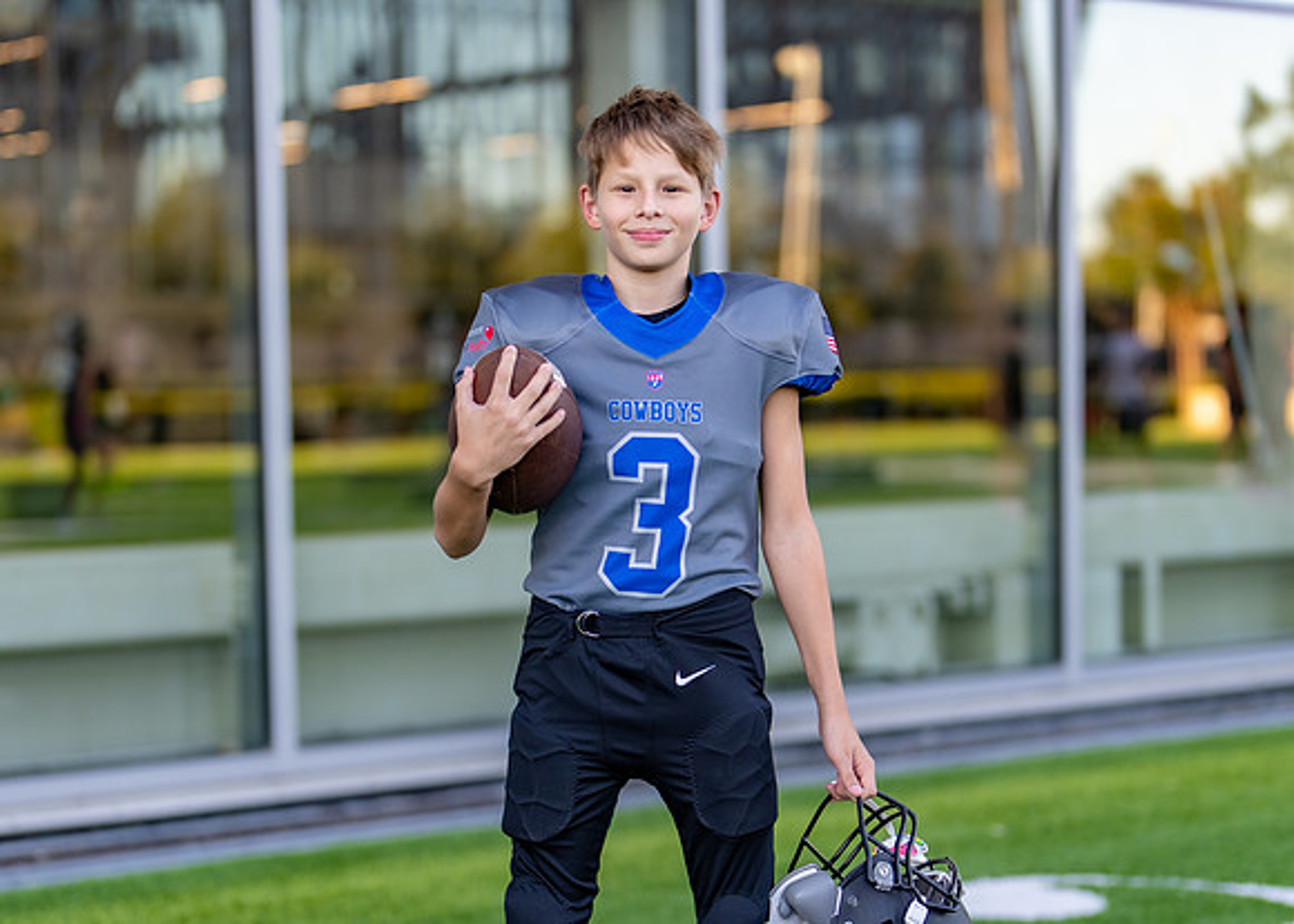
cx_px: 674
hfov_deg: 23.5
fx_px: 3106
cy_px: 628
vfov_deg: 16.9
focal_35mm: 85
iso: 100
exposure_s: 1/640
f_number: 1.2
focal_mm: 50
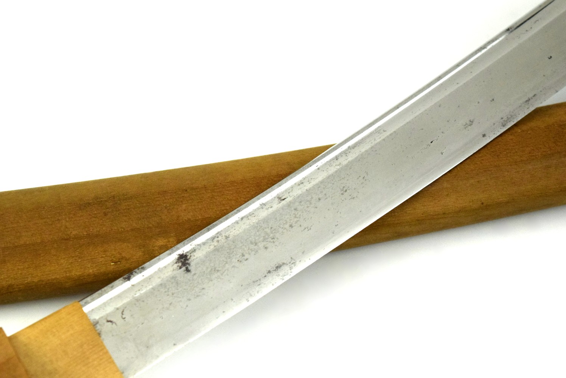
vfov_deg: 16.6
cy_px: 189
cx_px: 283
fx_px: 1298
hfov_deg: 24.6
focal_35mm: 82
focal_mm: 55
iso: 1600
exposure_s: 1/4000
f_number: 5.6
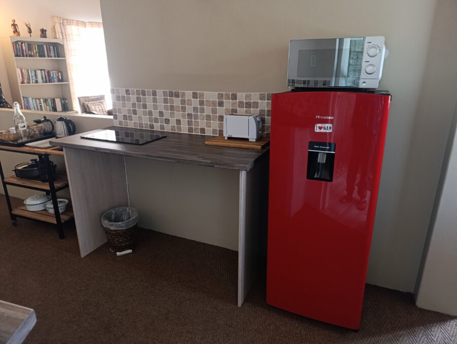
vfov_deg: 59.0
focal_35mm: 23
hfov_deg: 73.8
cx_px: 228
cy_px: 172
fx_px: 304
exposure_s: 1/25
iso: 1600
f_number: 1.6
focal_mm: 6.14
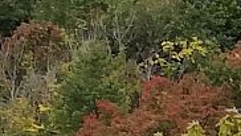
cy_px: 413
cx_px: 563
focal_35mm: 329
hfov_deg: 6.3
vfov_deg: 3.6
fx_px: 2106
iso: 50
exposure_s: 1/561
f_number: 2.2
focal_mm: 3.81
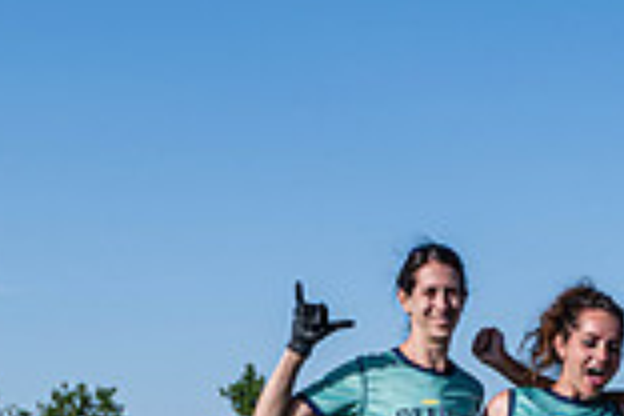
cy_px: 524
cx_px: 1055
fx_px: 2894
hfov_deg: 11.6
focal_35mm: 167
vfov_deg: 8.1
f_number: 5.6
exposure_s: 1/500
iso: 100
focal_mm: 35
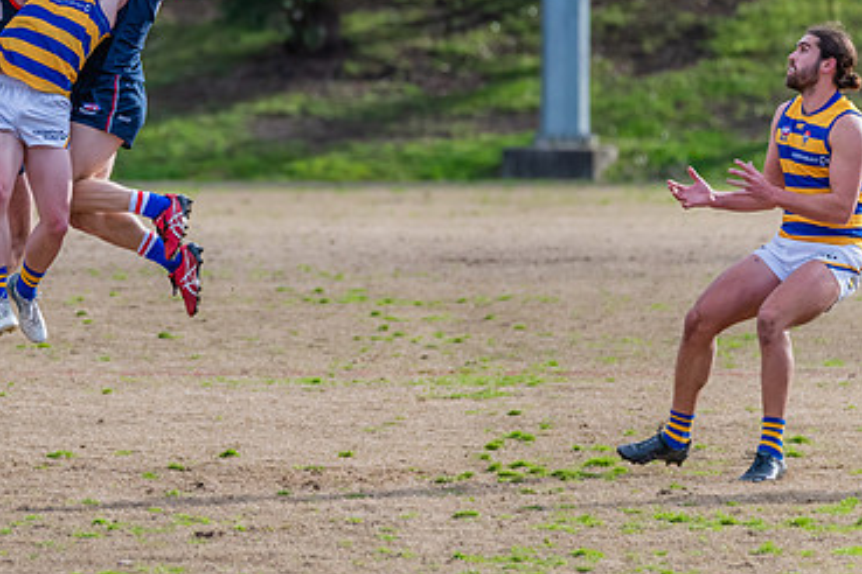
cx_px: 123
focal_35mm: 555
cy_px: 198
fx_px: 13288
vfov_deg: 2.5
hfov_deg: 3.7
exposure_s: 1/1600
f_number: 7.1
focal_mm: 320
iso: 800
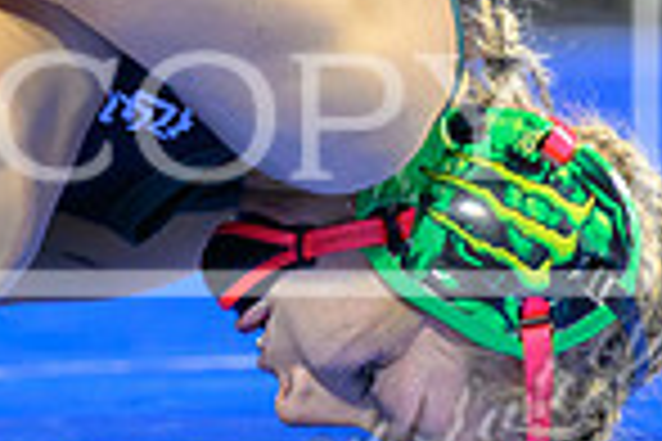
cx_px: 22
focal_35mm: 946
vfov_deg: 1.5
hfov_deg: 2.2
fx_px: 17395
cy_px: 408
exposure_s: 1/800
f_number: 2.8
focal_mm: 185
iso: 3200
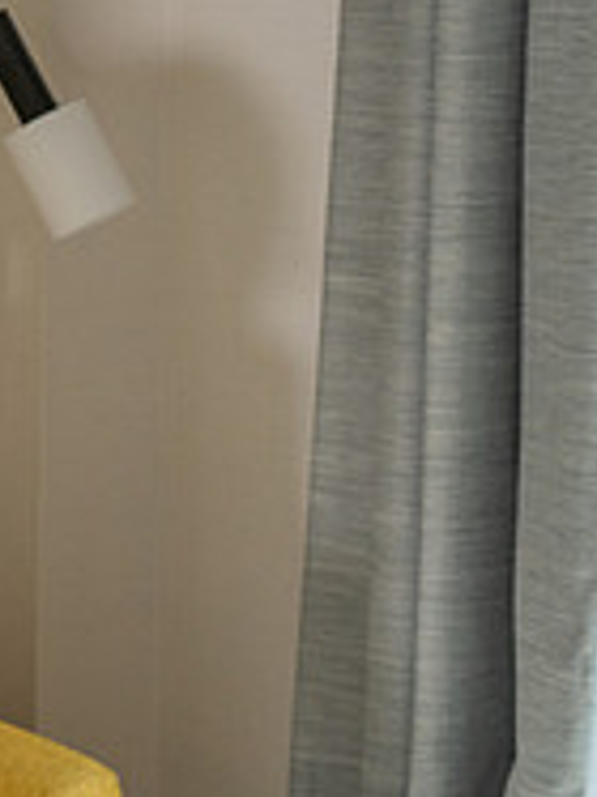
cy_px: 335
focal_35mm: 152
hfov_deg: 9.3
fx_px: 3499
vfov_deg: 13.0
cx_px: -520
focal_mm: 51
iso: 1250
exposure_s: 1/200
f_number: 4
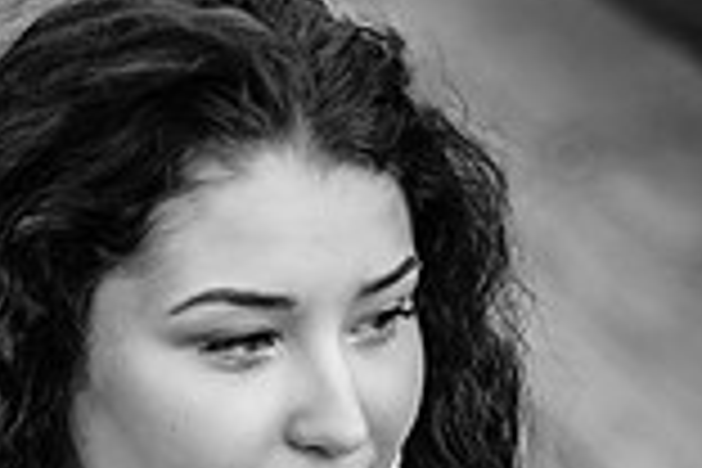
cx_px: 135
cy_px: 619
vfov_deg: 7.3
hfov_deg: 11.0
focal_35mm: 186
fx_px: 3627
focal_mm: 50
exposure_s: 1/320
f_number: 1.4
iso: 125
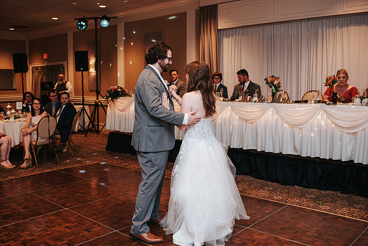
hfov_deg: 51.9
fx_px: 378
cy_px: 116
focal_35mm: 37
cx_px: 174
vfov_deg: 36.0
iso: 1000
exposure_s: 1/160
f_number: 2.8
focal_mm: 35
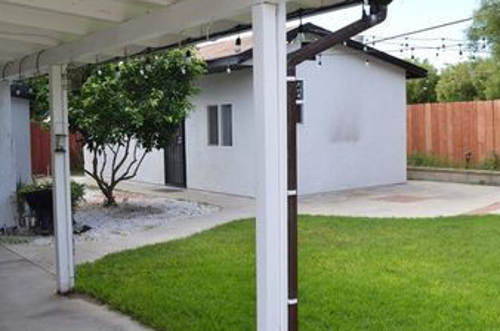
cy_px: 167
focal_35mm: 40
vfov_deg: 33.3
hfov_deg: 48.0
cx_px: 182
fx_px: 555
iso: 400
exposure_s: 1/250
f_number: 10
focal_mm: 18
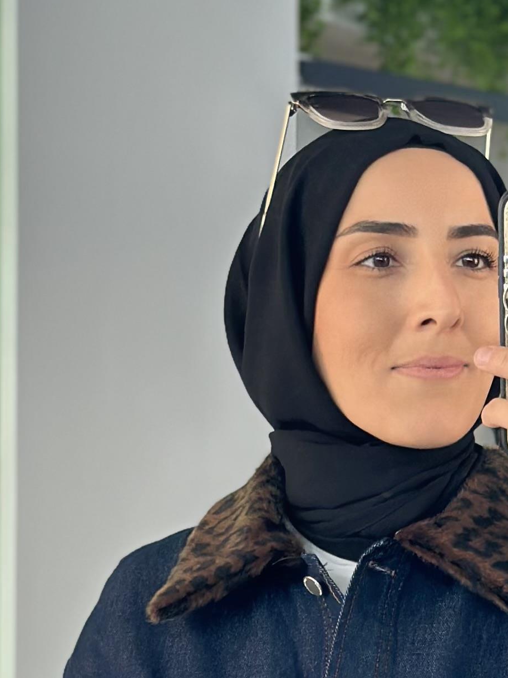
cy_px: 601
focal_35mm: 159
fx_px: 3111
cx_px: 377
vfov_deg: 12.3
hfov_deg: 9.3
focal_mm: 6.86
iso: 80
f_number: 1.78
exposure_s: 1/225
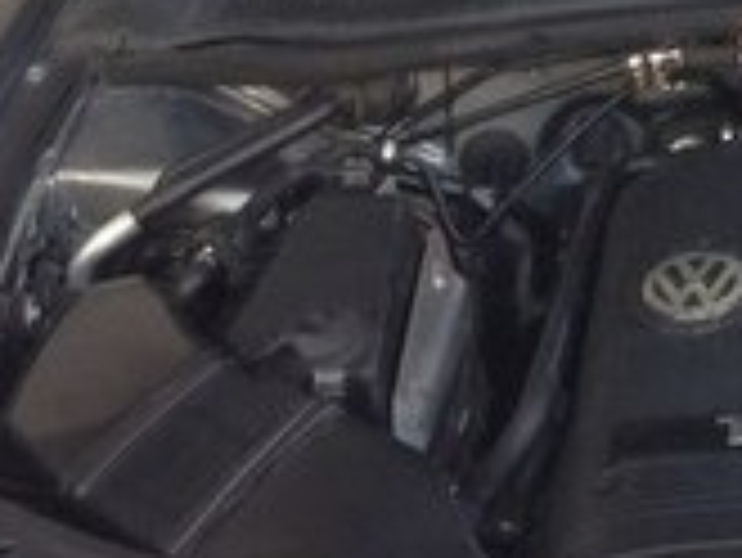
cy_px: -209
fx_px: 2832
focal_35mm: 132
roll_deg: -0.8
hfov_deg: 14.2
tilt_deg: -19.2
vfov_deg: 10.9
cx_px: 1007
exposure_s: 1/60
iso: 50
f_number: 2.4
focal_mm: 4.12
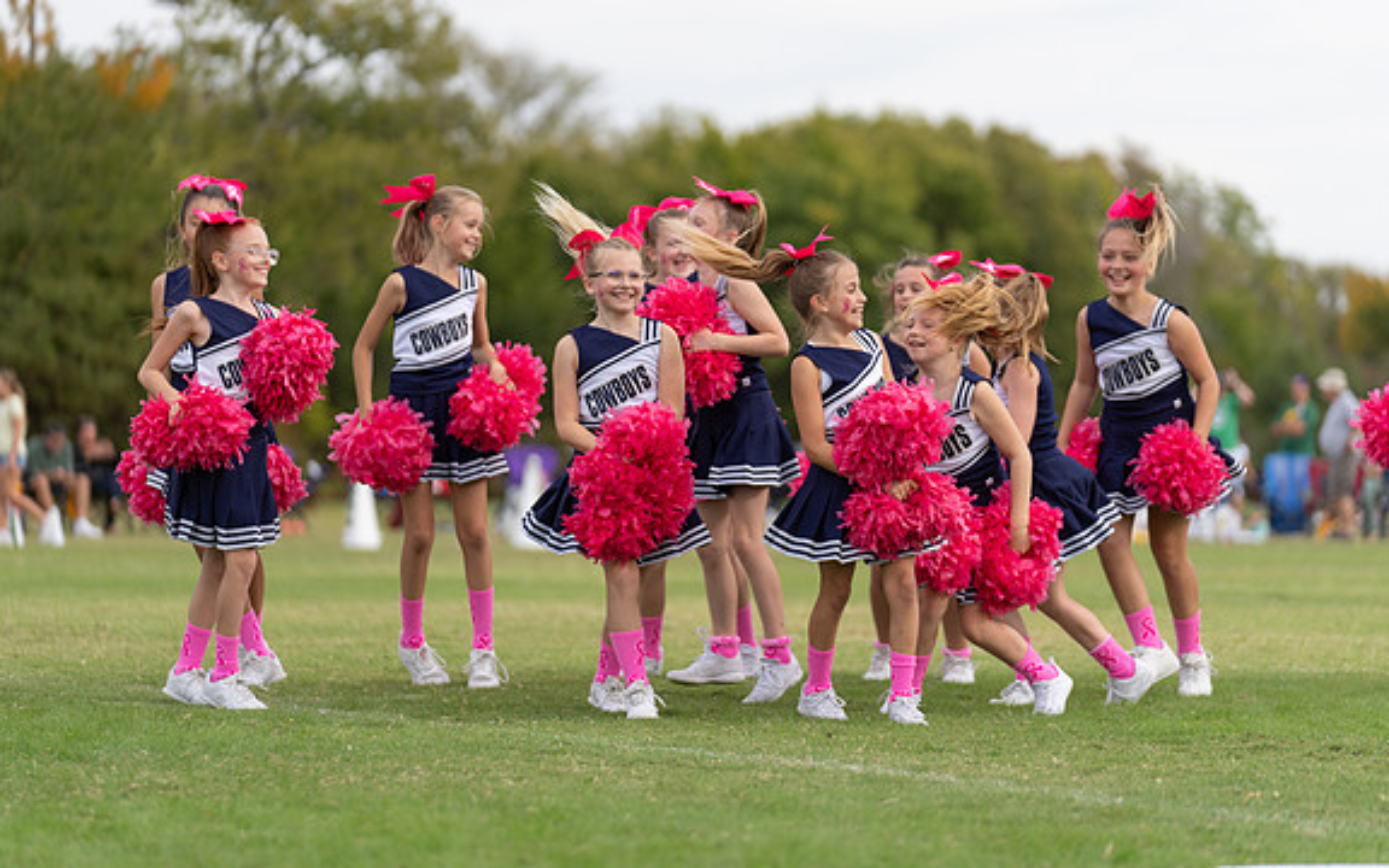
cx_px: 692
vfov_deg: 8.7
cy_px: 409
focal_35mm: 151
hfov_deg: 13.9
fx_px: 5716
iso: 160
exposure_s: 1/1250
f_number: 2.8
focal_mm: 147
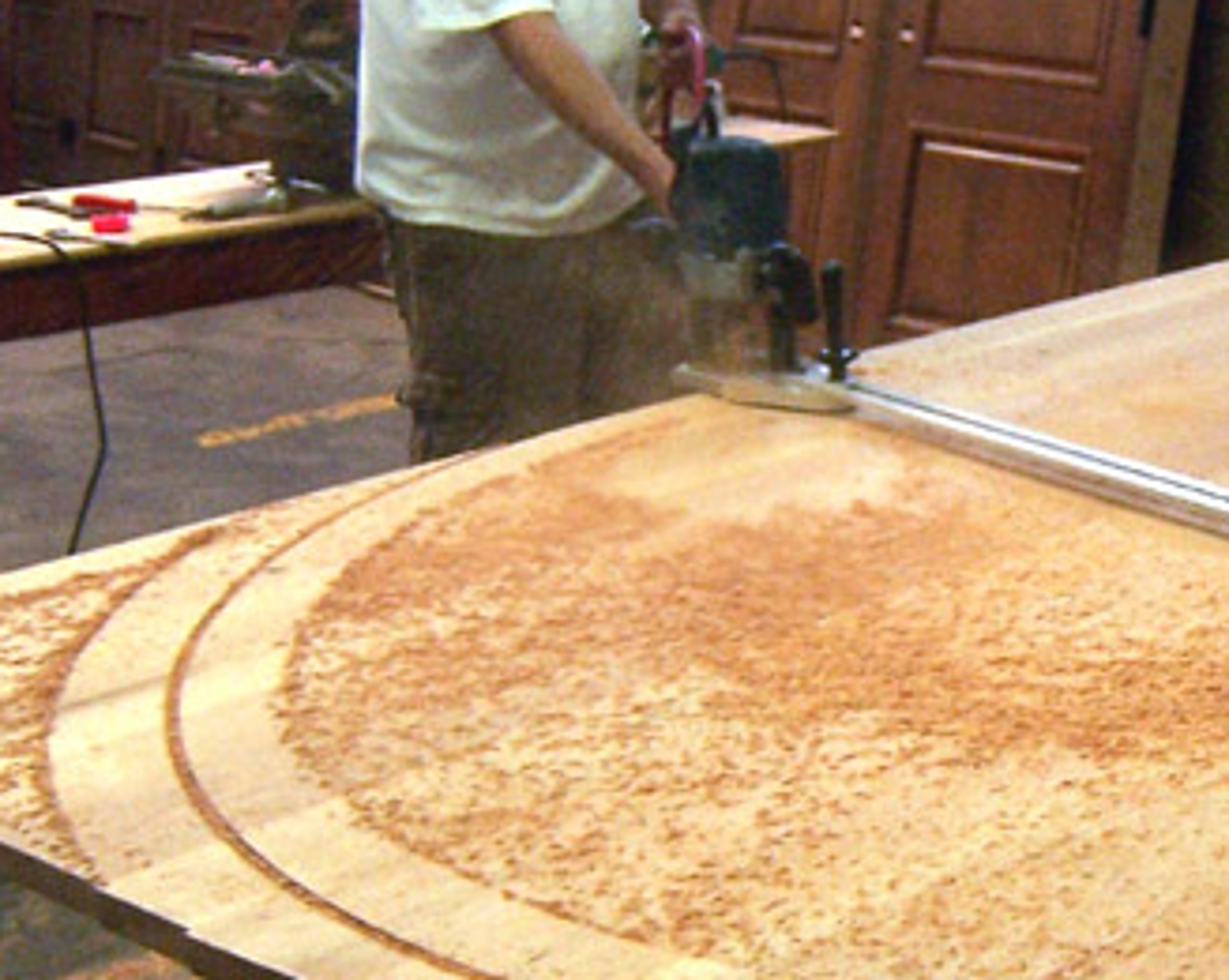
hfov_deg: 25.2
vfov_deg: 21.5
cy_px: 612
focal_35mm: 71
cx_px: 1282
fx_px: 2580
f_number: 3.4
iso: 140
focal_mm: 5.5
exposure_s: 1/20
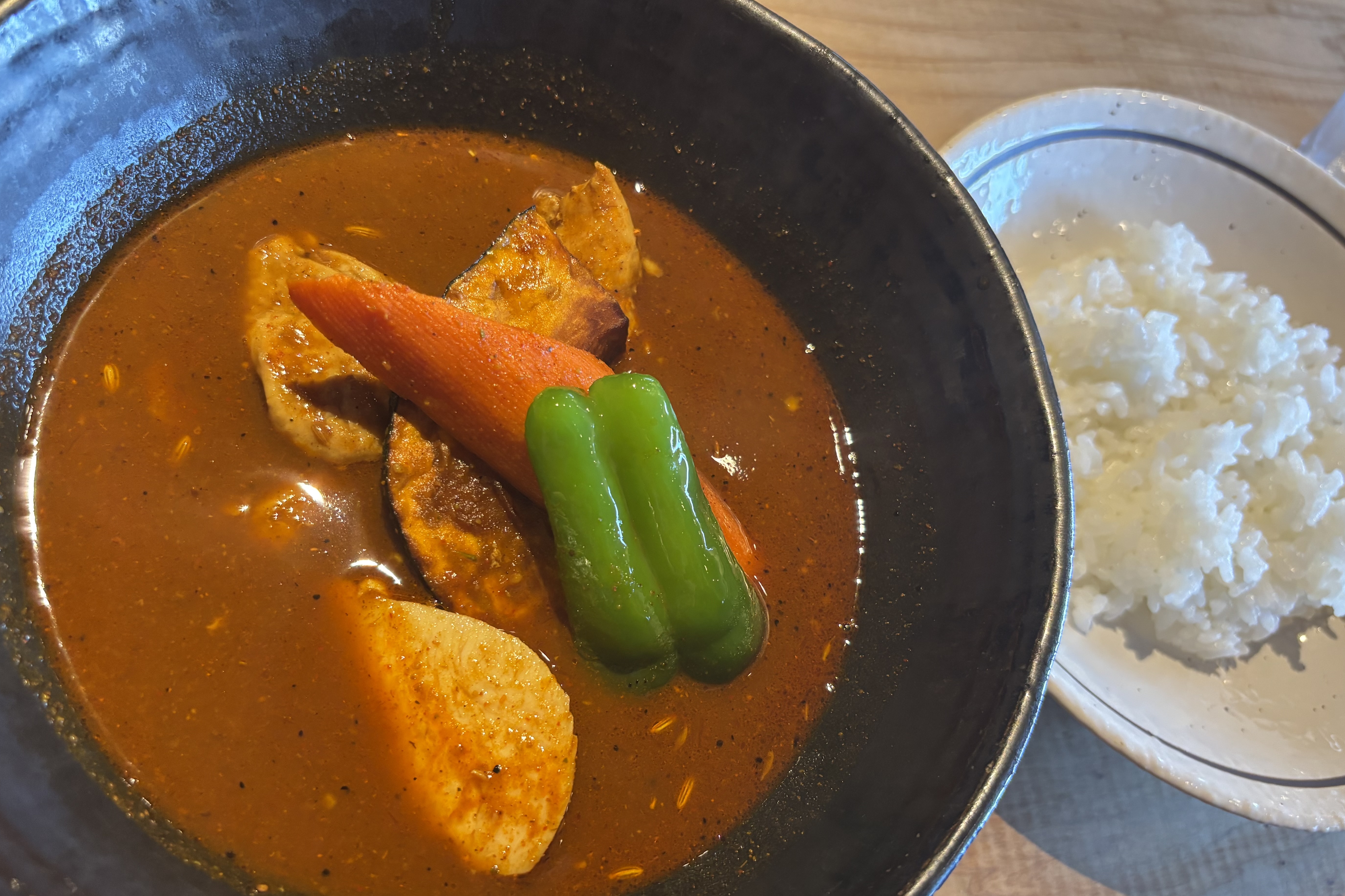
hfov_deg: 65.5
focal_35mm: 28
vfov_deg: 46.3
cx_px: 666
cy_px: 491
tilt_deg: -61.8
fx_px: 1046
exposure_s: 1/60
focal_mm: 5.96
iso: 320
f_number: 1.6
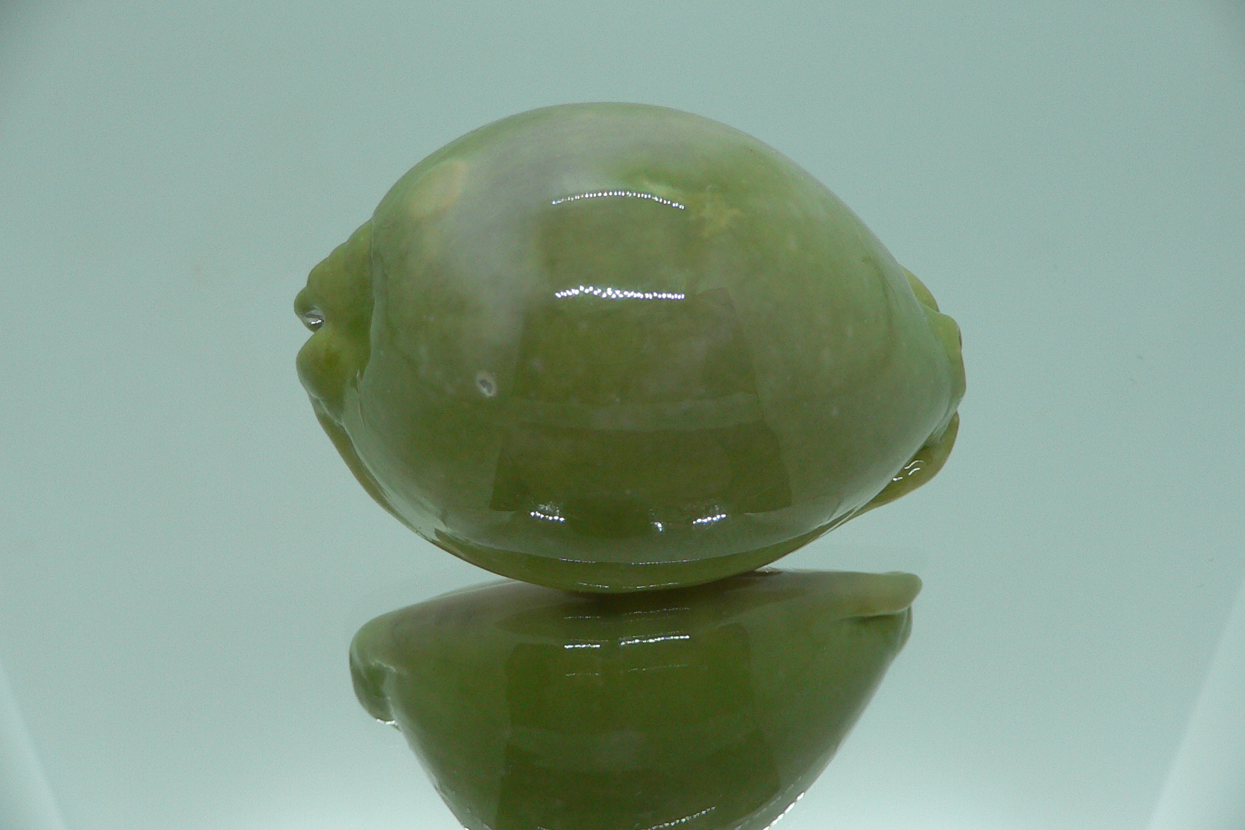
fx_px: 1279
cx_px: 622
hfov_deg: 51.9
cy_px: 418
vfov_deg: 35.9
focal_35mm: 37
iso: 100
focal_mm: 4.6
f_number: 2.8
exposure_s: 1/60
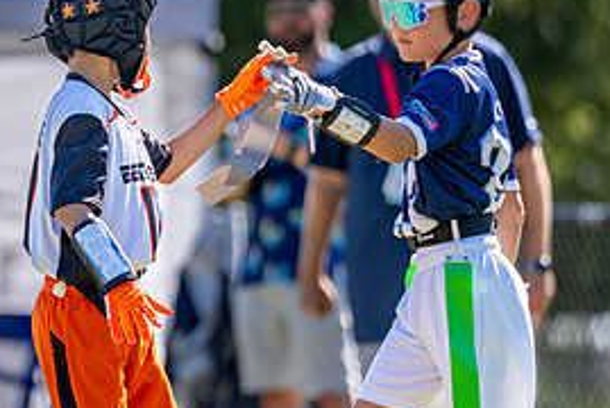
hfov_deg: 3.7
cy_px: 188
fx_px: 9533
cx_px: 39
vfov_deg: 2.5
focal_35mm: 562
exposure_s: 1/2000
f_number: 2.8
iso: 160
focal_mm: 200
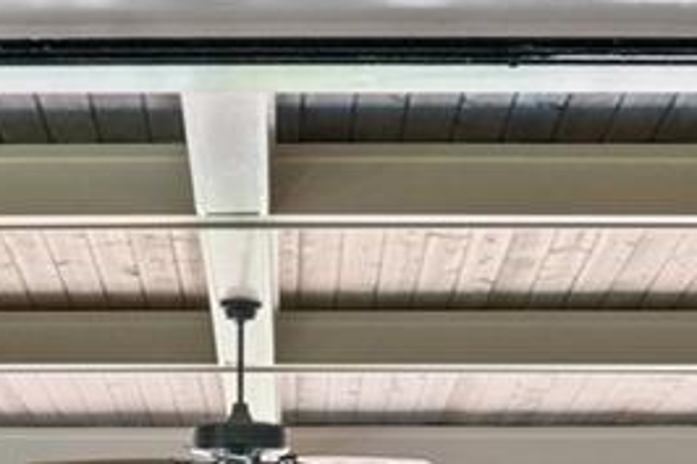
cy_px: 860
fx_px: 2572
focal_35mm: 133
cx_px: 236
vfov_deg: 9.7
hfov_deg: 15.4
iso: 1250
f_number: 4
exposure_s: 1/160
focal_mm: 34.5
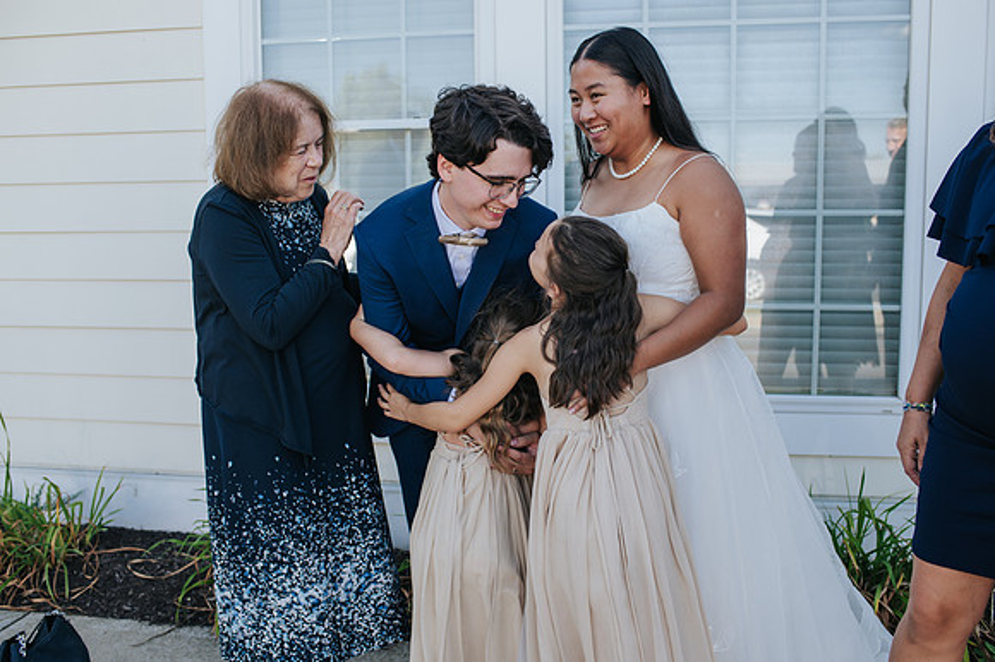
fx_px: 967
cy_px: 331
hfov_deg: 54.5
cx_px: 498
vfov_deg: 37.8
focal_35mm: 35
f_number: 3.5
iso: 280
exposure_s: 1/400
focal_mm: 35
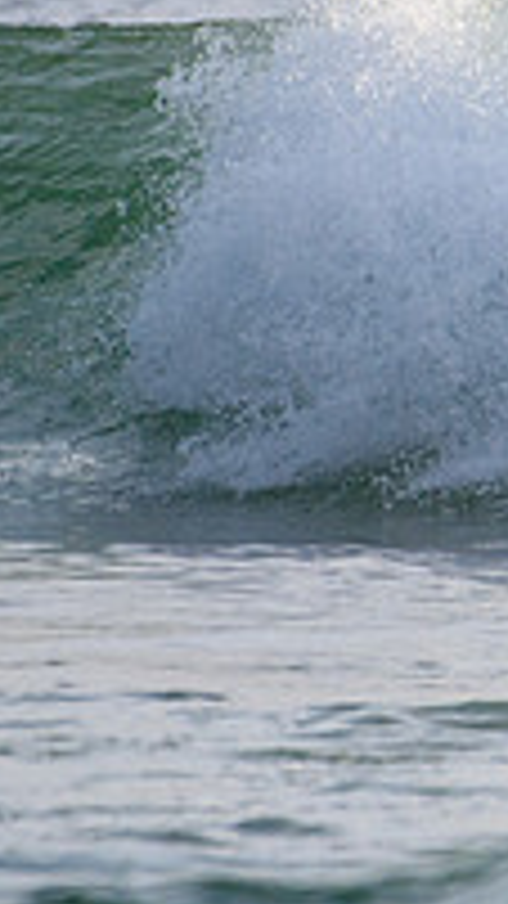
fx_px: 54382
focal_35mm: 2270
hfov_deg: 0.5
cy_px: 52
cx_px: 1182
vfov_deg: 1.0
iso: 560
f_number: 5.6
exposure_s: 1/2000
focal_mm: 500
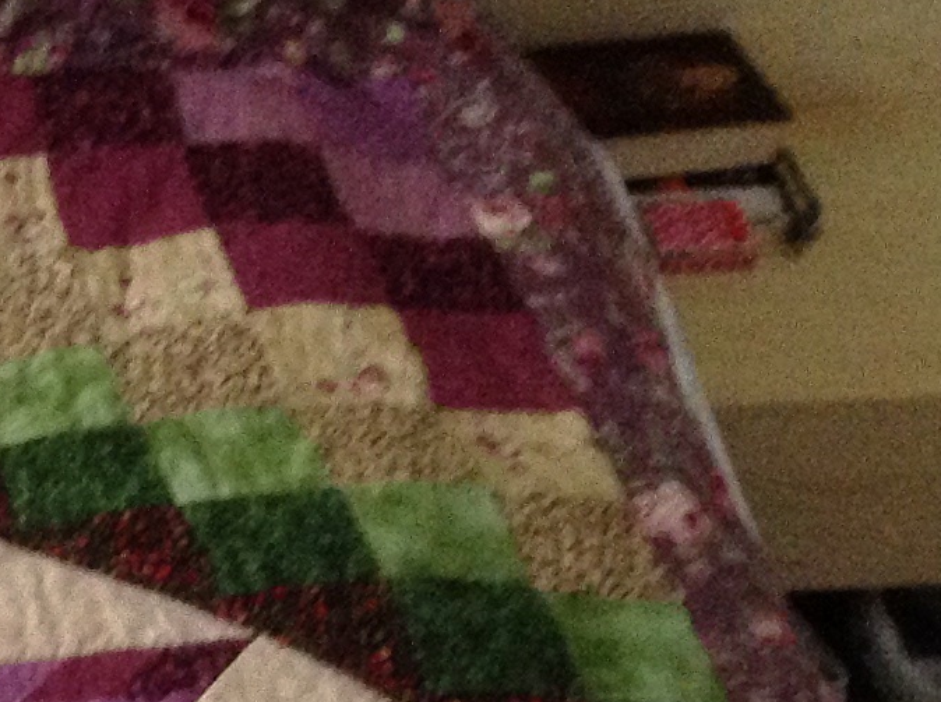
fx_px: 3446
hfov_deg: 14.0
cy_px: 1170
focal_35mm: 127
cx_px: -709
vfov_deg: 11.0
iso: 160
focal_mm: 3.3
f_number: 2.4
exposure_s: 1/24
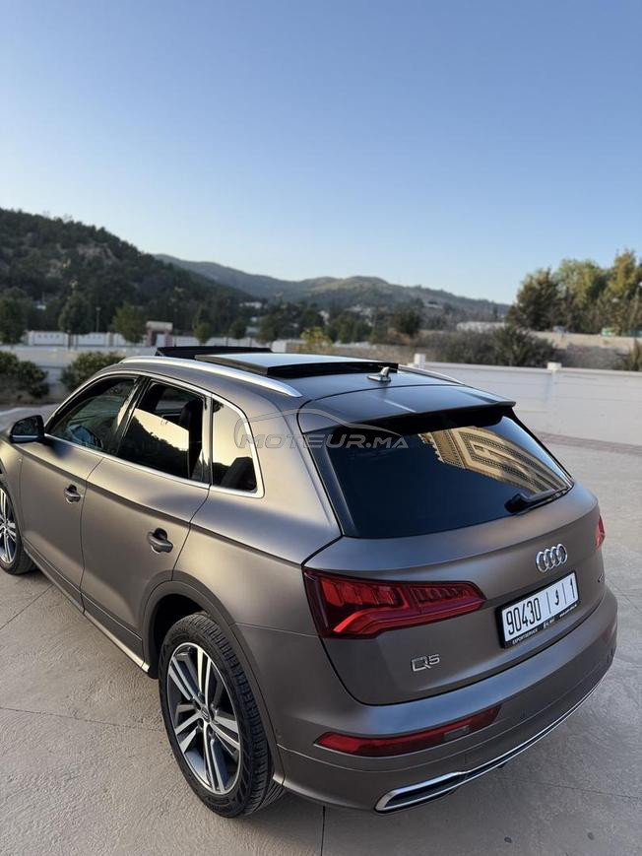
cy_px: 428
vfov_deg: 71.6
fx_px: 593
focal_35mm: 24
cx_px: 321
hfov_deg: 56.8
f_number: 1.78
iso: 80
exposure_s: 1/1361
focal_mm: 6.76
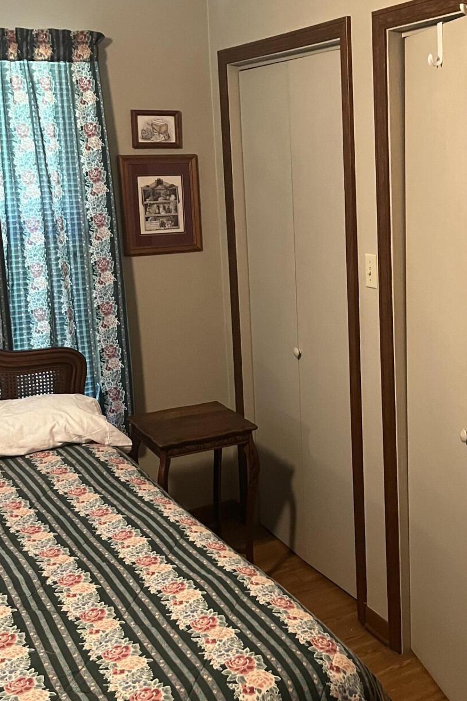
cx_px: 366
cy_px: 285
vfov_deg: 44.3
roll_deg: +3.0
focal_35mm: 44
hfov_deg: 29.9
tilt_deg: -8.0
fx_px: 856
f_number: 1.6
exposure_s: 1/40
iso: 500
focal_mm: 5.1
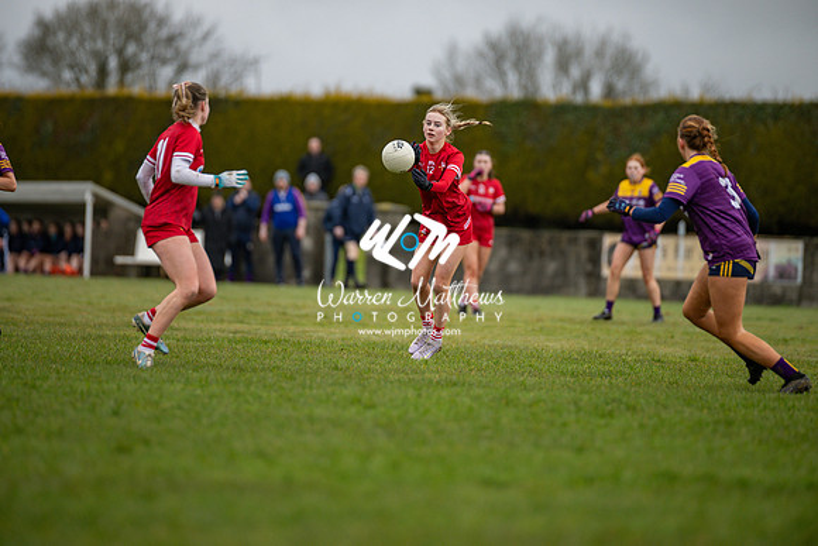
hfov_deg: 6.9
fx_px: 6818
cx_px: 409
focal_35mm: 300
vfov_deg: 4.6
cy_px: 273
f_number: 2.8
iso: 720
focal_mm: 300
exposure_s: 1/1000
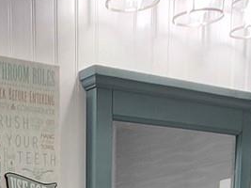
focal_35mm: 78
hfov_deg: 23.1
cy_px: 490
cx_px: -43
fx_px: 565
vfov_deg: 12.8
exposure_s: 1/60
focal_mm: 1.7
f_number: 2.2
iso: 80
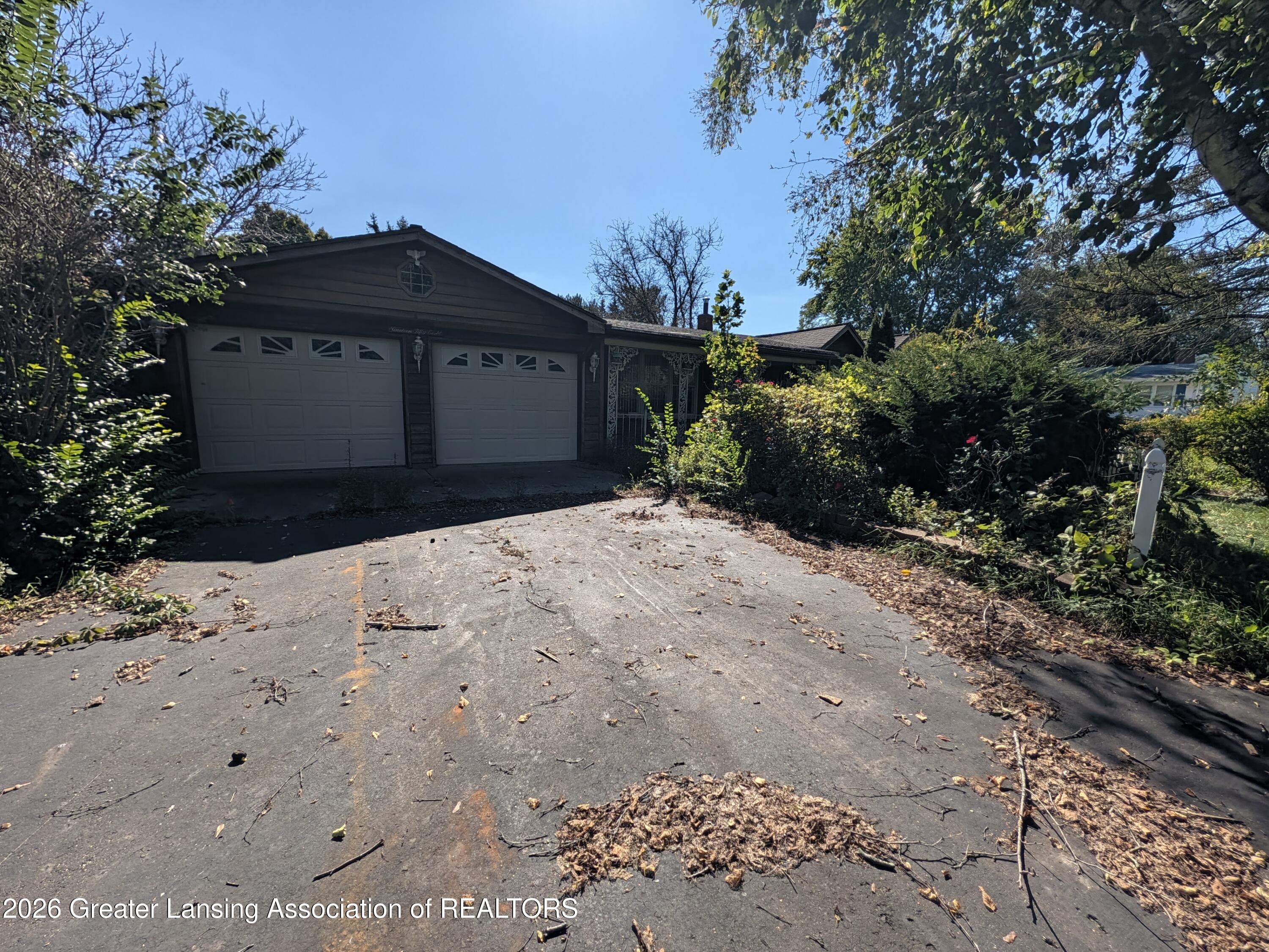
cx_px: 634
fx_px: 440
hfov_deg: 110.5
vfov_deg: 94.5
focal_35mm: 12
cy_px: 476
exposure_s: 1/3906
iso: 56
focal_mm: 2.02
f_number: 1.7
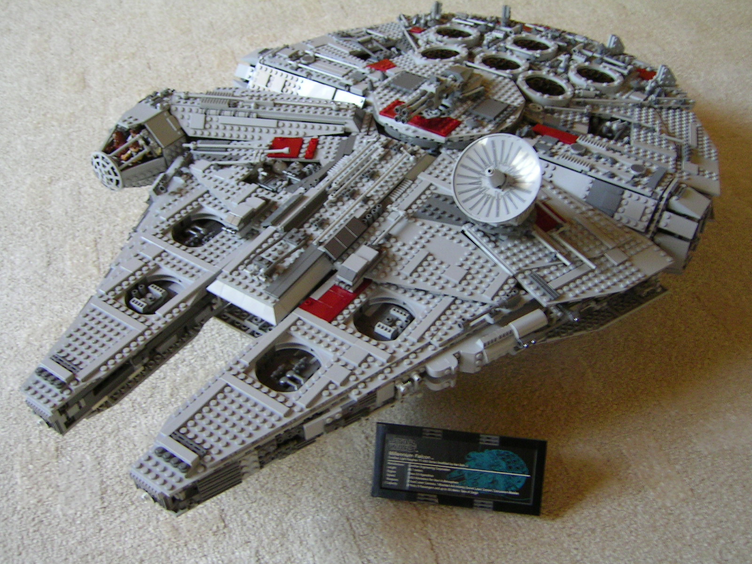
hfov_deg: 51.4
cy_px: 282
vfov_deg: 39.7
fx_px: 782
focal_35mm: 36
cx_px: 376
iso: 100
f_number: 2.8
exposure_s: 1/4.7
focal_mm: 5.6
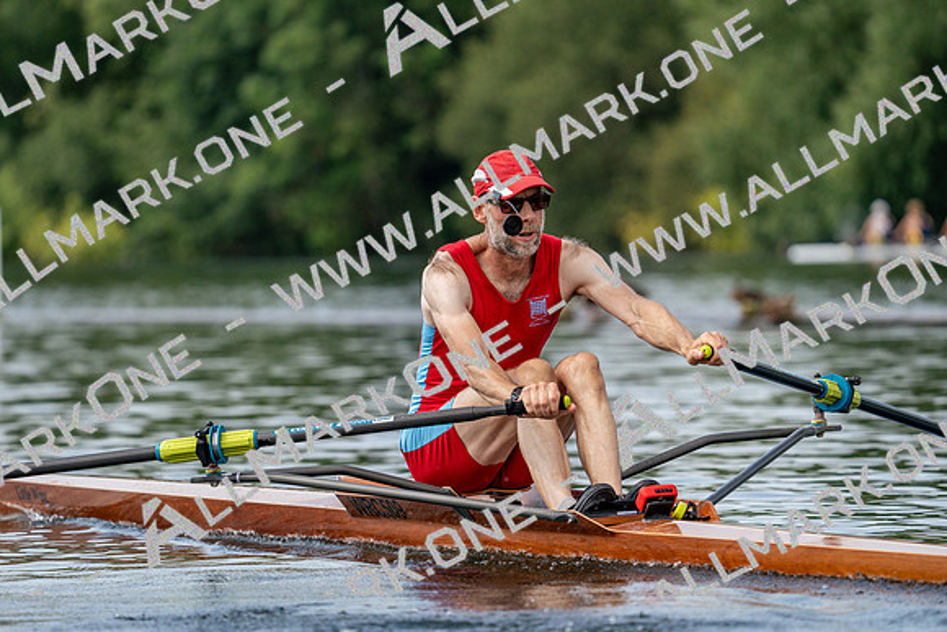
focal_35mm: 332
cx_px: 474
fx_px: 8735
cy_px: 316
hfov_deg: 6.2
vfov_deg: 4.1
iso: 400
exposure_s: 1/1600
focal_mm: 332
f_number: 6.3
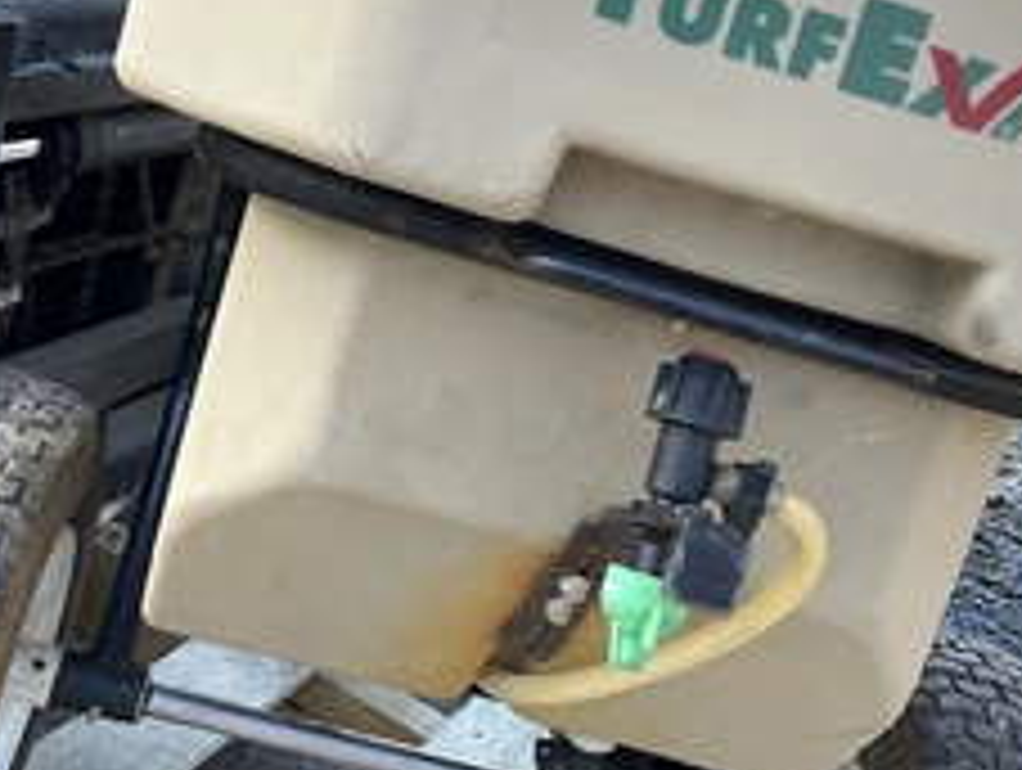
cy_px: 401
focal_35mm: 51
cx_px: 477
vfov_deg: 28.6
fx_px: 1508
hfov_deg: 37.4
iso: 20
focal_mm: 3
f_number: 1.8
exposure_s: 1/126
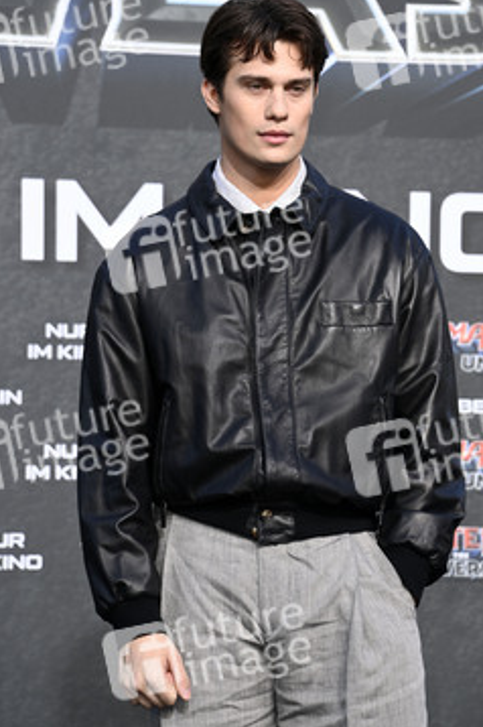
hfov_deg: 6.8
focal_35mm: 201
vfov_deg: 10.2
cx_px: 266
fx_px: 4053
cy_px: 347
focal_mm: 180
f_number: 6.3
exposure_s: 1/250
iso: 250
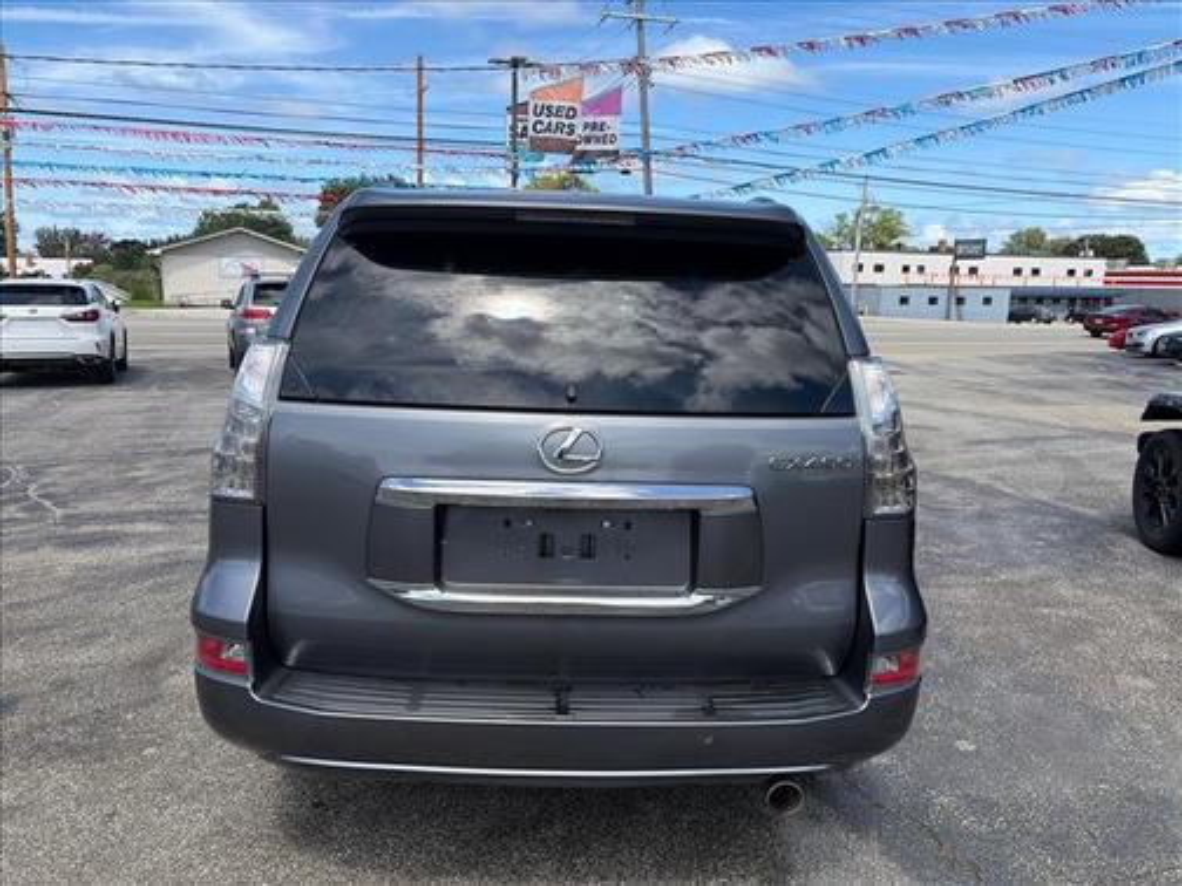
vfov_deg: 53.1
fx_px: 888
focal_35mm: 26
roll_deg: -1.1
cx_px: 591
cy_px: 443
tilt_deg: -10.1
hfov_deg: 67.3
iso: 50
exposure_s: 1/2865
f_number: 1.6
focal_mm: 5.96
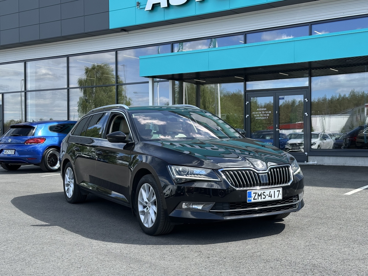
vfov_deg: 30.3
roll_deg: -0.3
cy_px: 138
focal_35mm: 48
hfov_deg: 39.7
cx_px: 184
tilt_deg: +0.6
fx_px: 510
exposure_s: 1/864
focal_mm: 6.86
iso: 64
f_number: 1.78
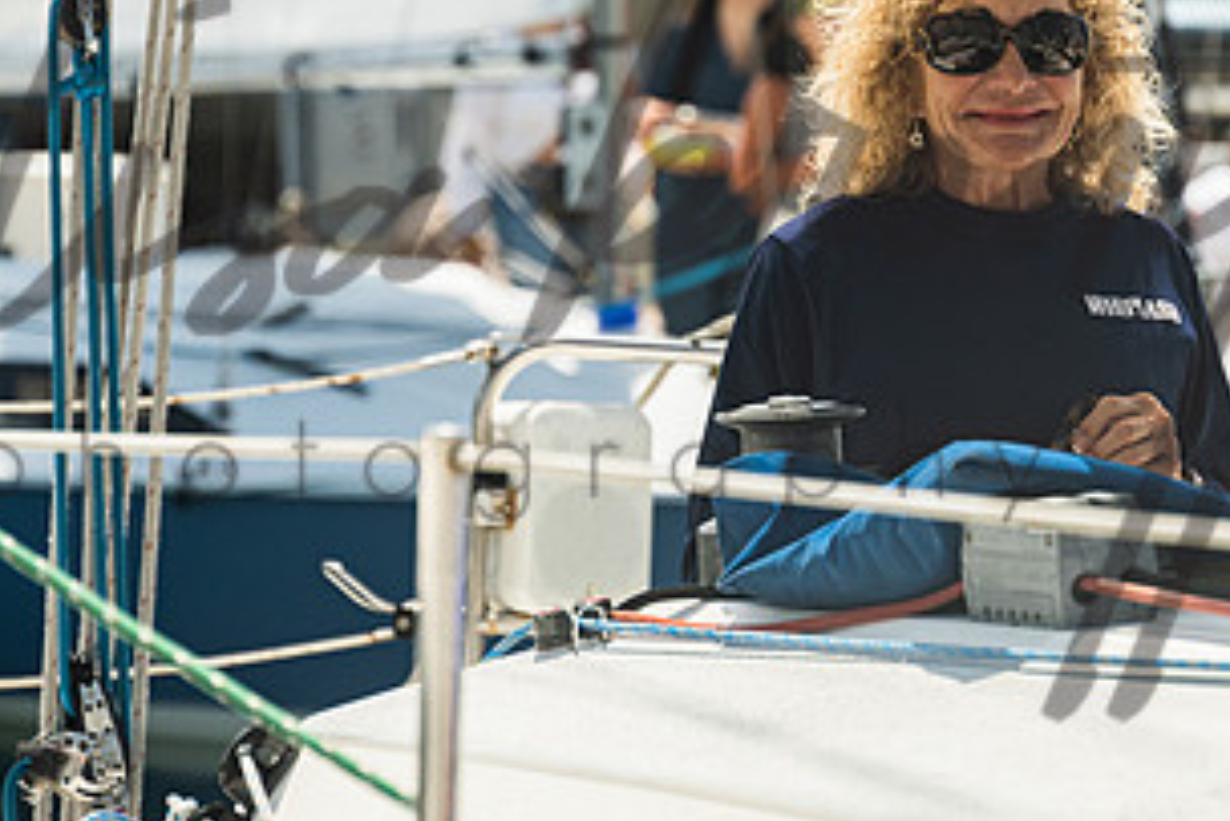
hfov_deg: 7.0
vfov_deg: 4.6
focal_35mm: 296
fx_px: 10118
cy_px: 160
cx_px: 866
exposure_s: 1/500
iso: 250
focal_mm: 155
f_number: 6.3
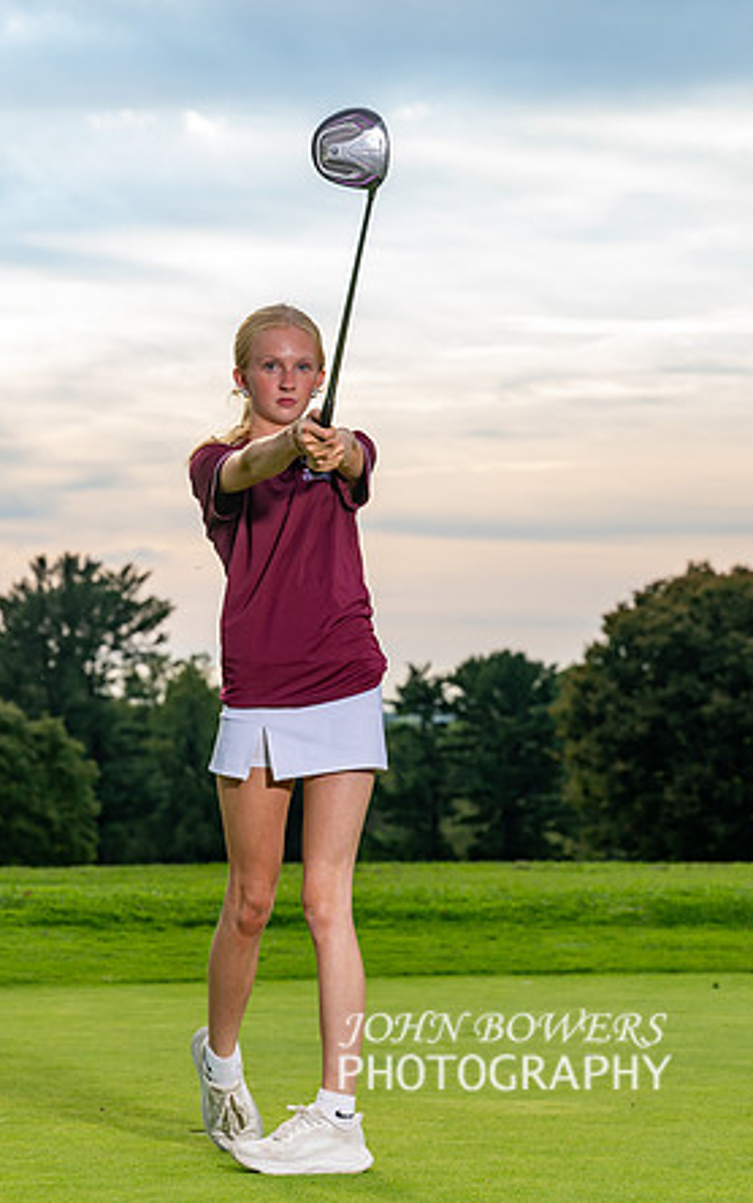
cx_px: 209
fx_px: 3935
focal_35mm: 120
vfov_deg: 17.4
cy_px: 587
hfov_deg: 10.9
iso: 80
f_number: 5.6
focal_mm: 70
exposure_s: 1/320
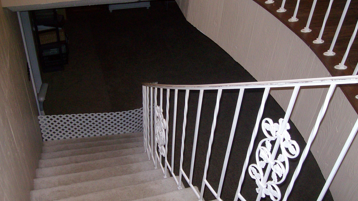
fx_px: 370
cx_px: 183
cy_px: 101
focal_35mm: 39
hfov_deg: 51.6
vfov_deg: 30.4
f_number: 2.8
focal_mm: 5.8
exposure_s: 1/40
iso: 215
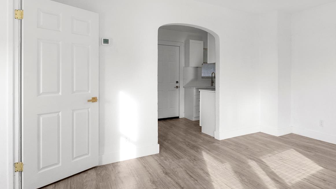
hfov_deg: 77.1
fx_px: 205
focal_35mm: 23
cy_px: 73
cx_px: 213
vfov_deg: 49.1
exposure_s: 1/80
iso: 2000
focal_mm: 16
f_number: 9
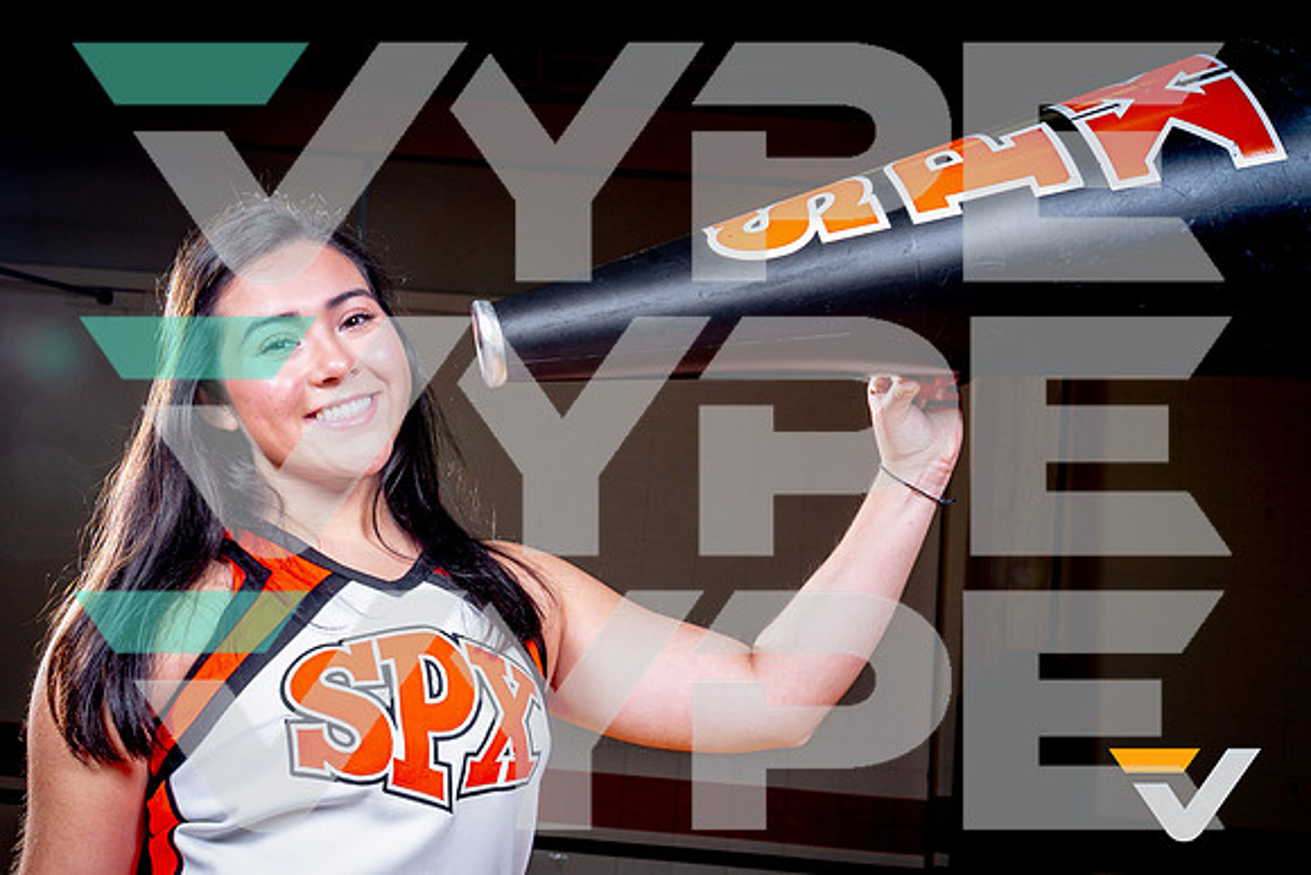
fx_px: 1980
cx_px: 566
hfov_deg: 36.6
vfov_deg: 24.9
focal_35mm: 54
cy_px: 474
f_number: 11
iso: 100
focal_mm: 42
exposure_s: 1/125
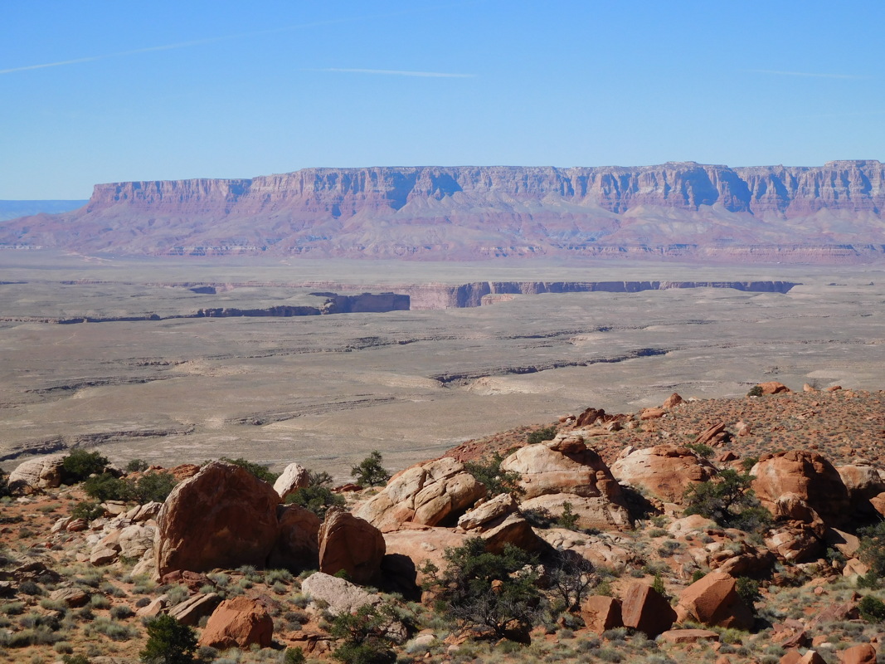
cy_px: 332
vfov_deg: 23.6
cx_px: 442
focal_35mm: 62
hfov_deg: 31.2
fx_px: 1585
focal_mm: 11.1
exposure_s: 1/1250
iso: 125
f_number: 4.4
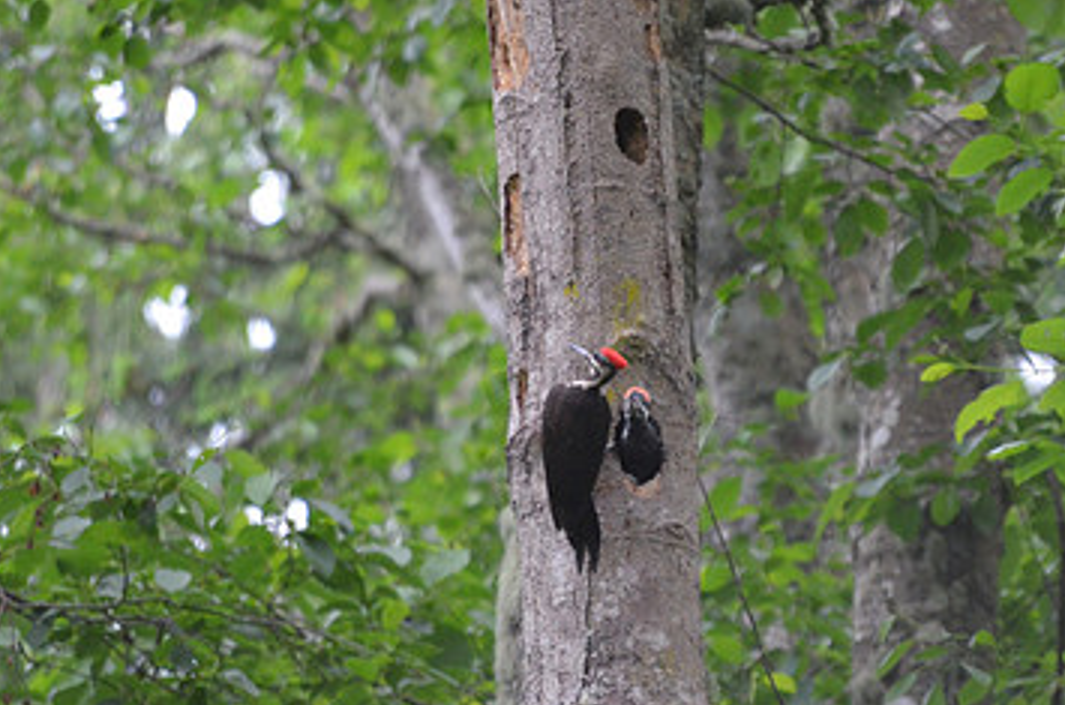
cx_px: 594
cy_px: 333
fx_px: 21695
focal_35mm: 735
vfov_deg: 1.9
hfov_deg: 2.8
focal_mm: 300
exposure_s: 1/500
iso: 2200
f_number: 5.6
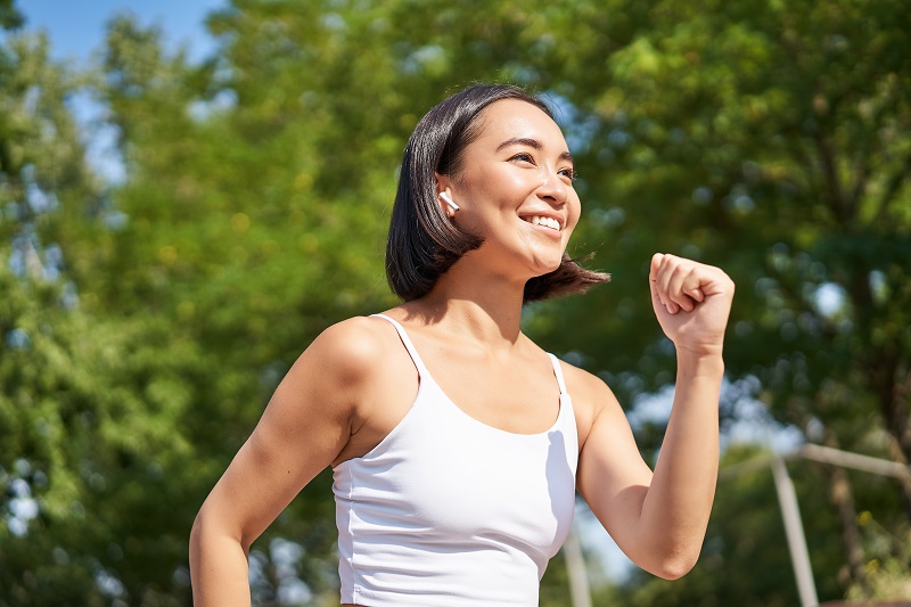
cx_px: 456
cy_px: 304
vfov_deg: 24.6
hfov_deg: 36.3
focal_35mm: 55
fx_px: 1391
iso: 100
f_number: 2.2
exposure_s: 1/3200
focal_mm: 55
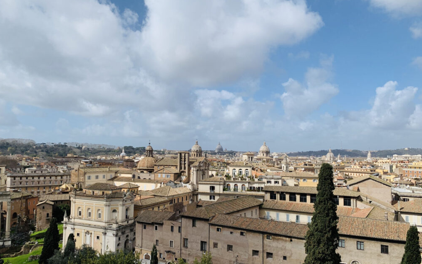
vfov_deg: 44.5
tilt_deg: +4.3
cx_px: 213
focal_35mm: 28
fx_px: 322
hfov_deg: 66.5
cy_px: 136
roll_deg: -0.3
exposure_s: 1/3289
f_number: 1.8
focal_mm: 4.25
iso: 25
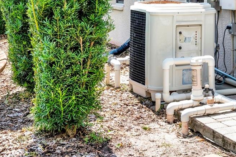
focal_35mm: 73
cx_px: 190
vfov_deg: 18.1
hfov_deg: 27.2
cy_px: -7
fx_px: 478
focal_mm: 30
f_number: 7.1
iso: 250
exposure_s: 1/500
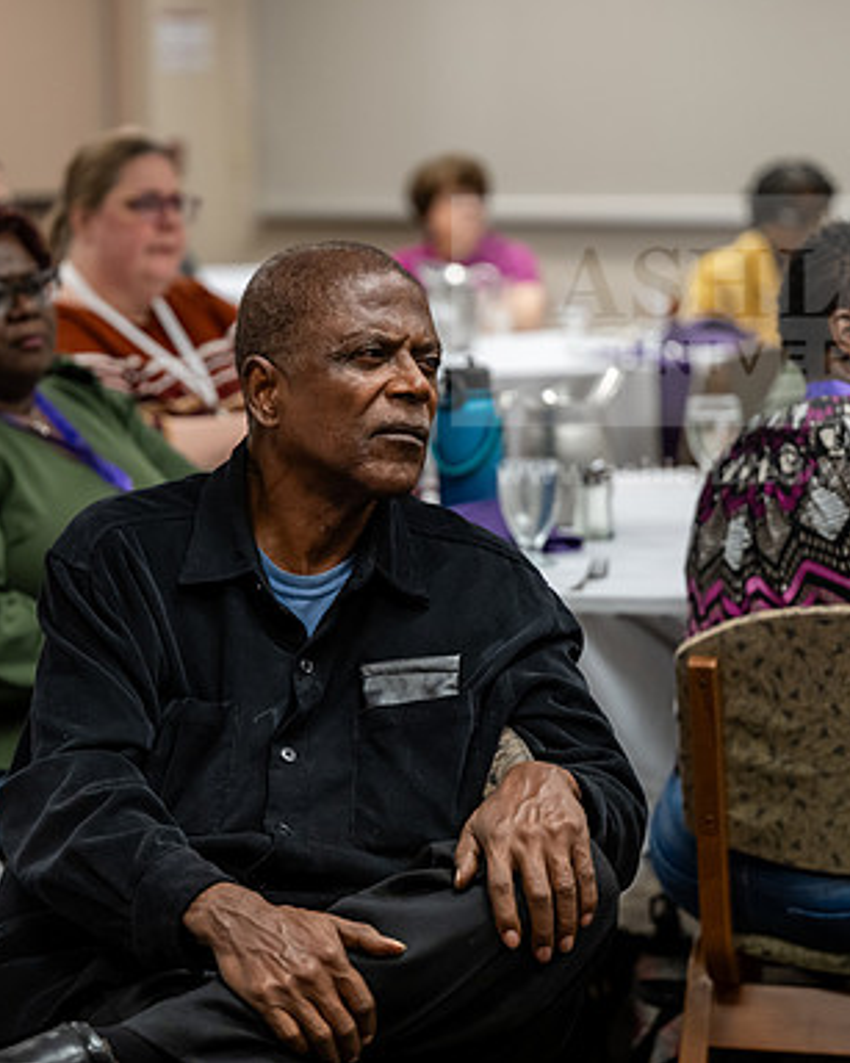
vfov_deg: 16.2
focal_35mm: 119
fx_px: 3744
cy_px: 530
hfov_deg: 13.0
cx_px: 368
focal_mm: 84
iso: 1250
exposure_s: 1/160
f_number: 2.8
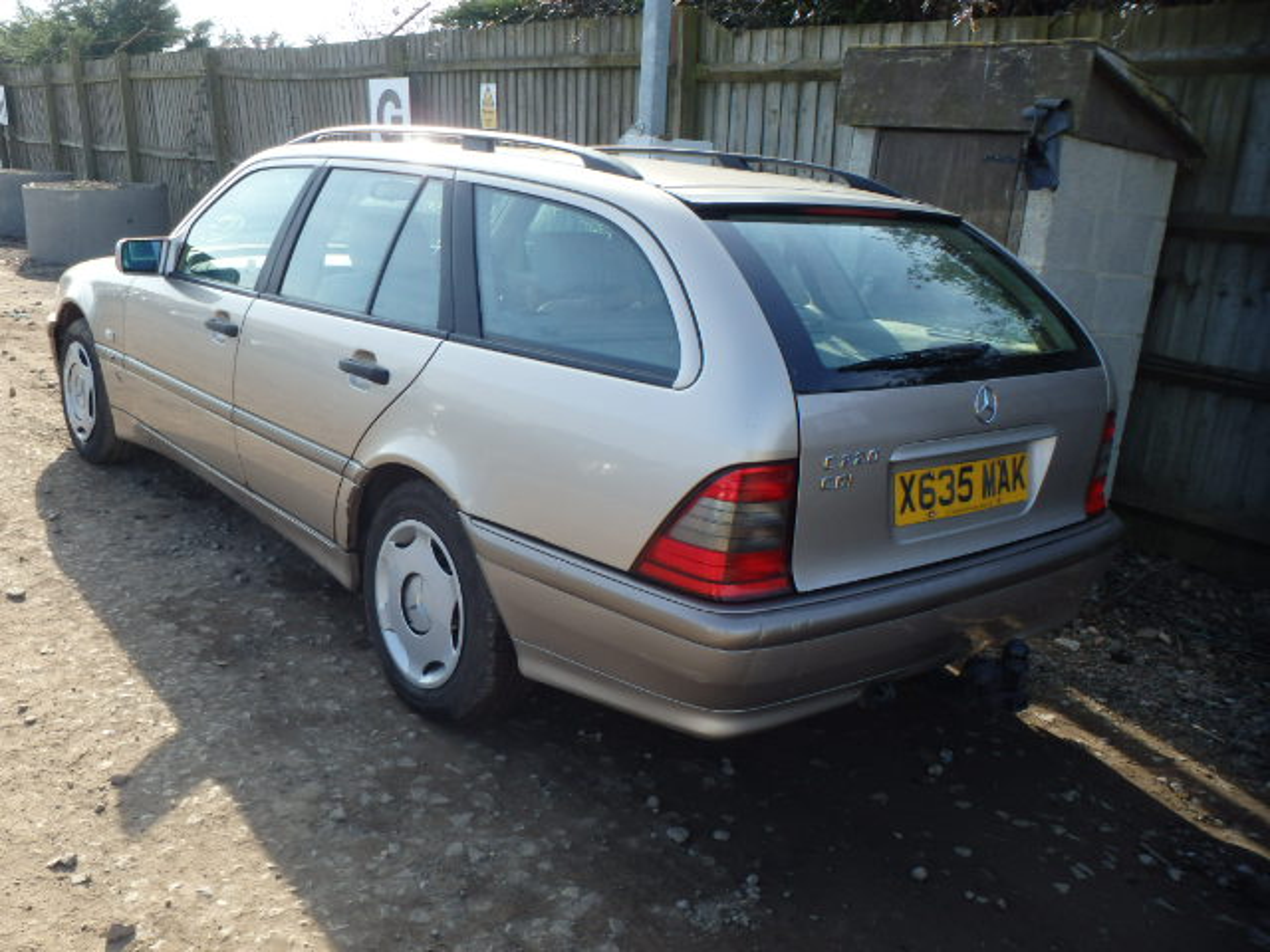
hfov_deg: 56.8
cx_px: 635
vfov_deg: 44.2
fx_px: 1174
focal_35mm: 32
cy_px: 476
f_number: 4.2
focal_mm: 5.7
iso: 125
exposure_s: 1/250
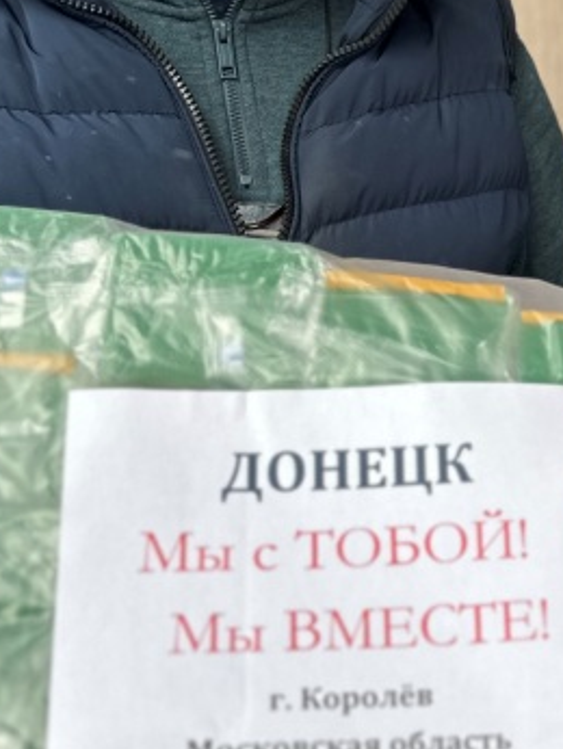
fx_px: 1538
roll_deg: +1.5
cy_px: 346
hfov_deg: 20.0
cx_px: 591
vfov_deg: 27.4
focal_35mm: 71
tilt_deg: -1.7
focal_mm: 6.86
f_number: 1.78
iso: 80
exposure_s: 1/452
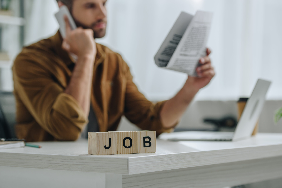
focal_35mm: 86
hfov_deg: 23.6
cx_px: 141
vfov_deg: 15.9
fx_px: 674
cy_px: 94
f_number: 3.5
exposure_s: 1/200
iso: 200
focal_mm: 86
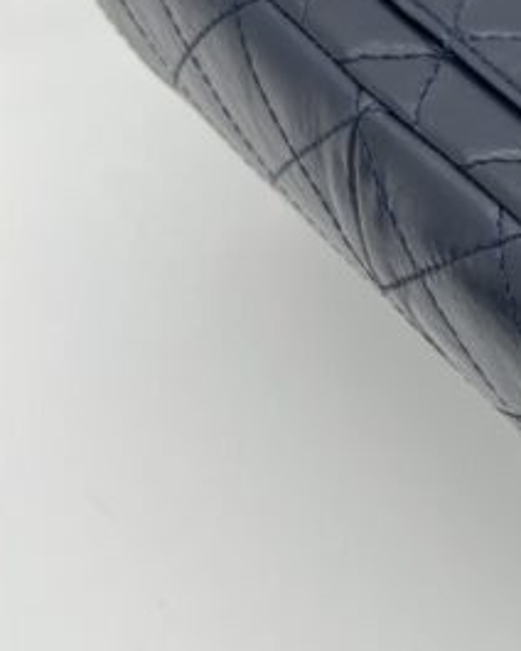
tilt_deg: -45.0
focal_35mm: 98
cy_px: 300
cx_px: 870
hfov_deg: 14.3
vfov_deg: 19.6
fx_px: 1889
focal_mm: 5.7
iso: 40
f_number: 1.5
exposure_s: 1/100
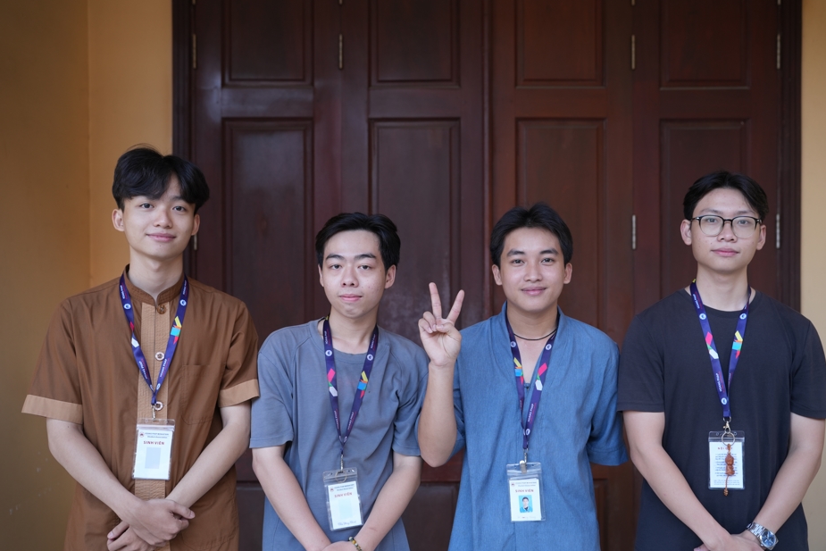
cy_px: 284
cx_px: 423
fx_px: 895
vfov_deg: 34.2
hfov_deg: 49.5
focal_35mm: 39
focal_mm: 37
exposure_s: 1/160
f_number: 2.8
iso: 320
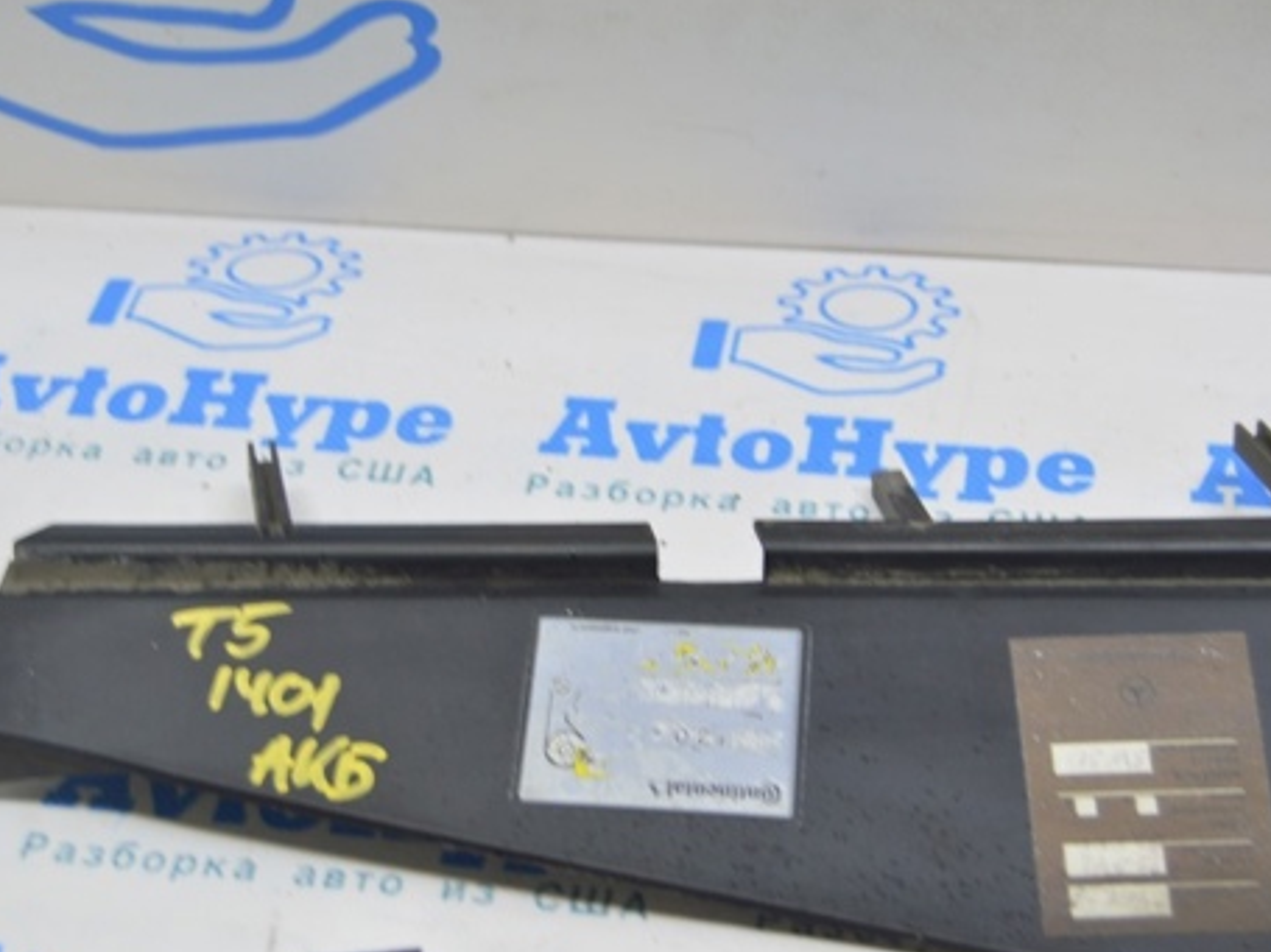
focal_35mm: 77
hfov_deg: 25.3
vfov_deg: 19.1
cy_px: 554
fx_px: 2826
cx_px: 620
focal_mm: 38
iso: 400
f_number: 5.6
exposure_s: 1/20
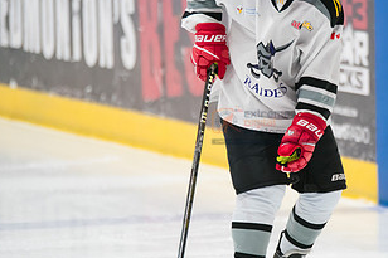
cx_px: 266
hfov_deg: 3.7
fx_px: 6086
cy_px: 125
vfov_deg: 2.4
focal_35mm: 565
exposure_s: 1/800
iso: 3200
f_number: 3.2
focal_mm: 300
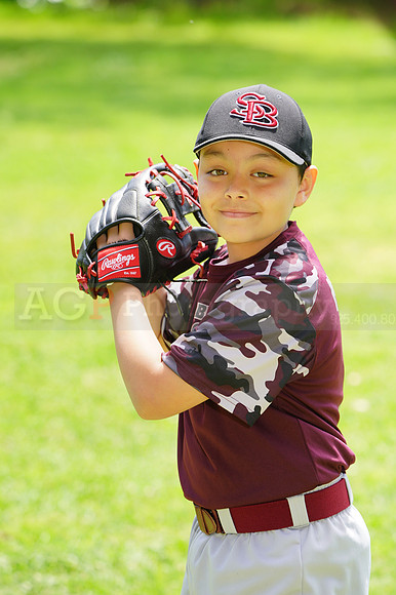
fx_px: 4229
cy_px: 298
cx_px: 198
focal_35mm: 256
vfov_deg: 8.0
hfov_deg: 5.4
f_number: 8
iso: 200
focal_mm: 256
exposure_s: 1/160
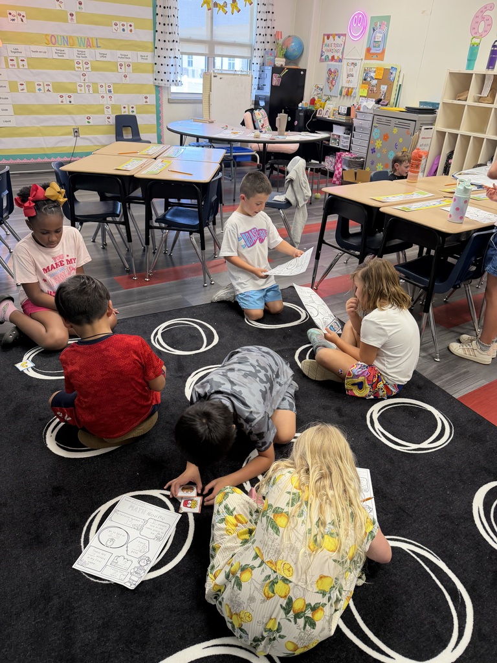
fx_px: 459
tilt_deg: -26.1
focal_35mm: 24
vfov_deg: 71.6
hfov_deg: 56.8
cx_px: 248
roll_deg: -2.6
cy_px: 332
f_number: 1.78
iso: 160
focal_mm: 6.76
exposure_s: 1/60
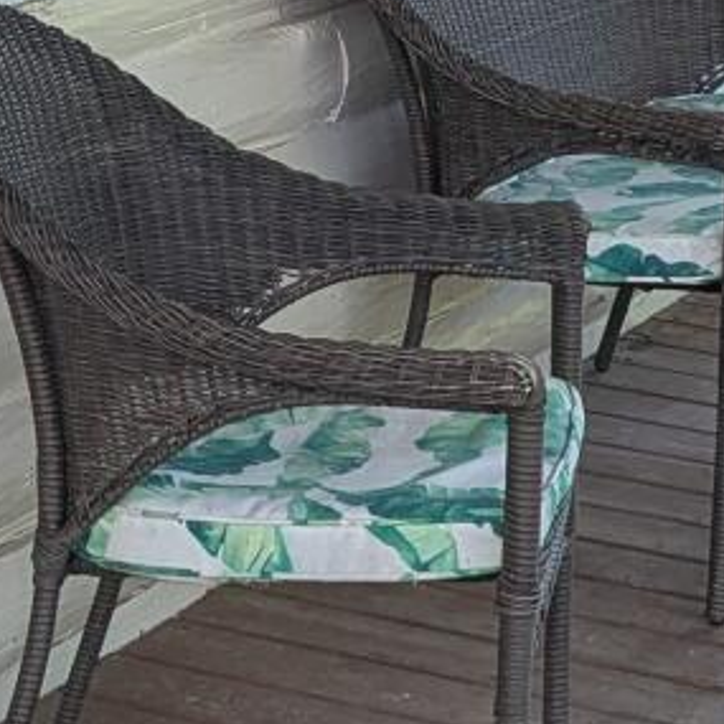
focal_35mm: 149
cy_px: -224
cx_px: 268
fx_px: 3526
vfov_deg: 11.4
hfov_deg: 11.7
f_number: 1.85
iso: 38
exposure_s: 1/755
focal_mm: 6.81
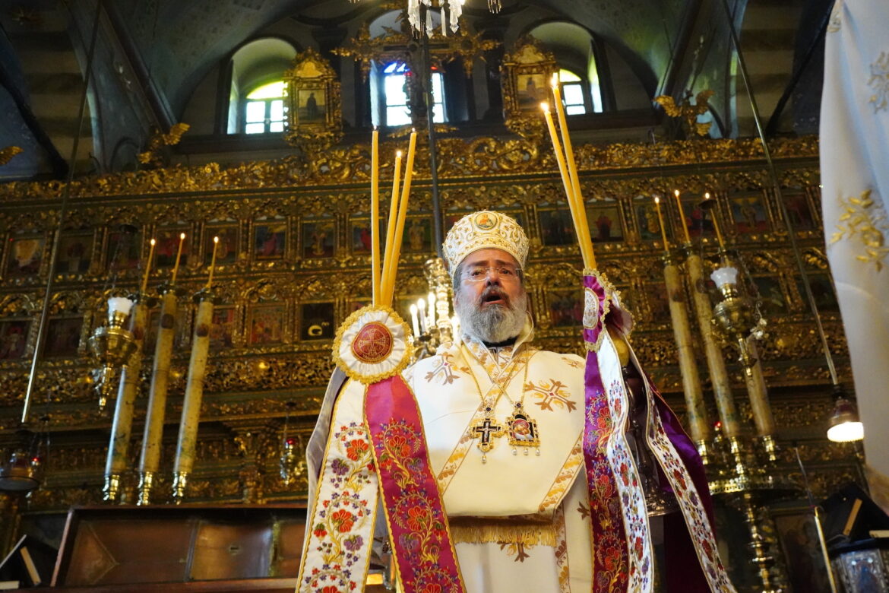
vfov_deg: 38.9
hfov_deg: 55.8
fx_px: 840
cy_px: 296
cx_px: 444
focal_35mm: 34
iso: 25600
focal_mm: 34
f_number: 5.6
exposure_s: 1/320
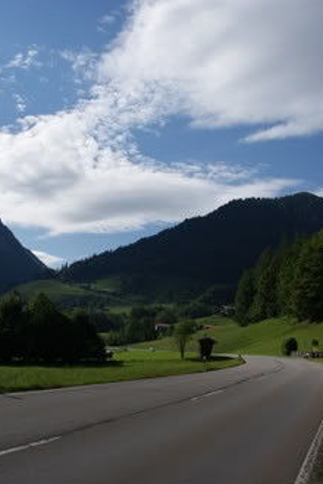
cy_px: 243
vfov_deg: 47.4
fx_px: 552
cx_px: 170
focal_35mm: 41
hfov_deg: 32.6
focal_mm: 18
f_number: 10
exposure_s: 1/400
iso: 100
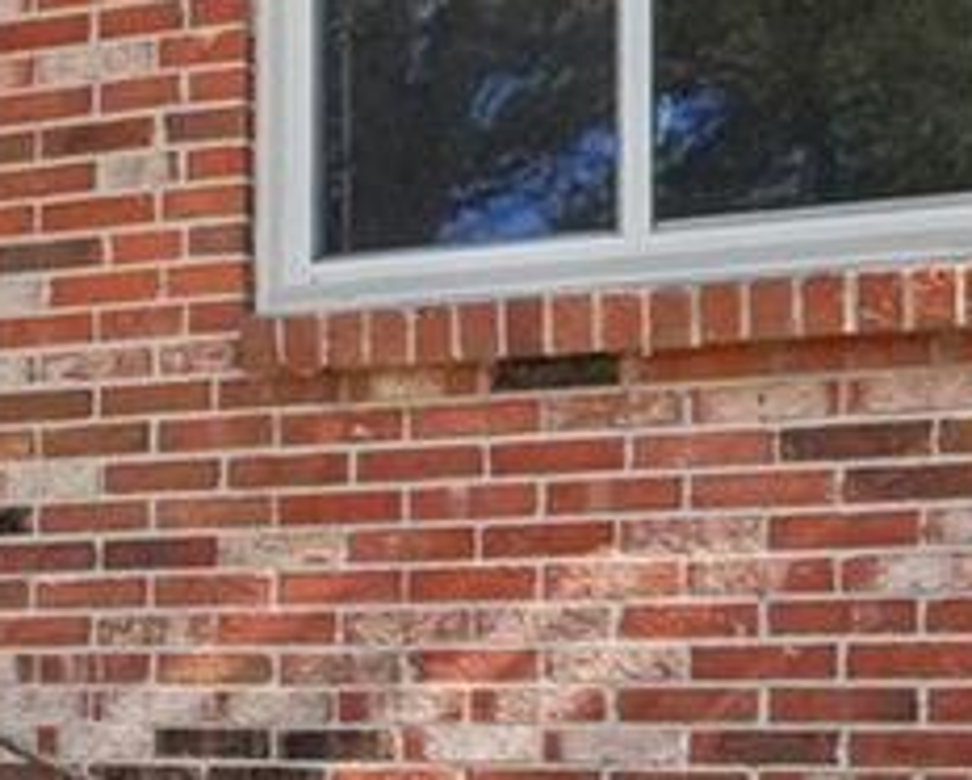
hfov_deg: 14.1
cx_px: -1320
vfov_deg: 15.7
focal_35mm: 97
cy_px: 675
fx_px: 2793
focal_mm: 10
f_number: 8
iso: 800
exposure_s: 1/640
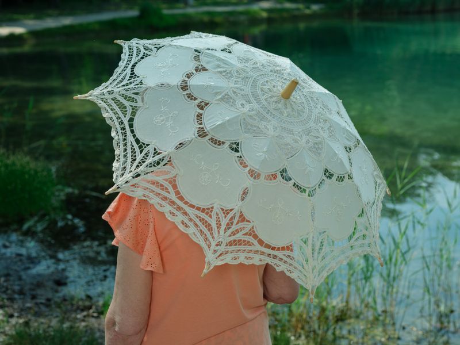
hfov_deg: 32.1
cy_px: 138
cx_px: 276
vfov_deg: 24.4
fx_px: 797
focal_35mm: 60
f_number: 5.6
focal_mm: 63
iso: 100
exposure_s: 1/200
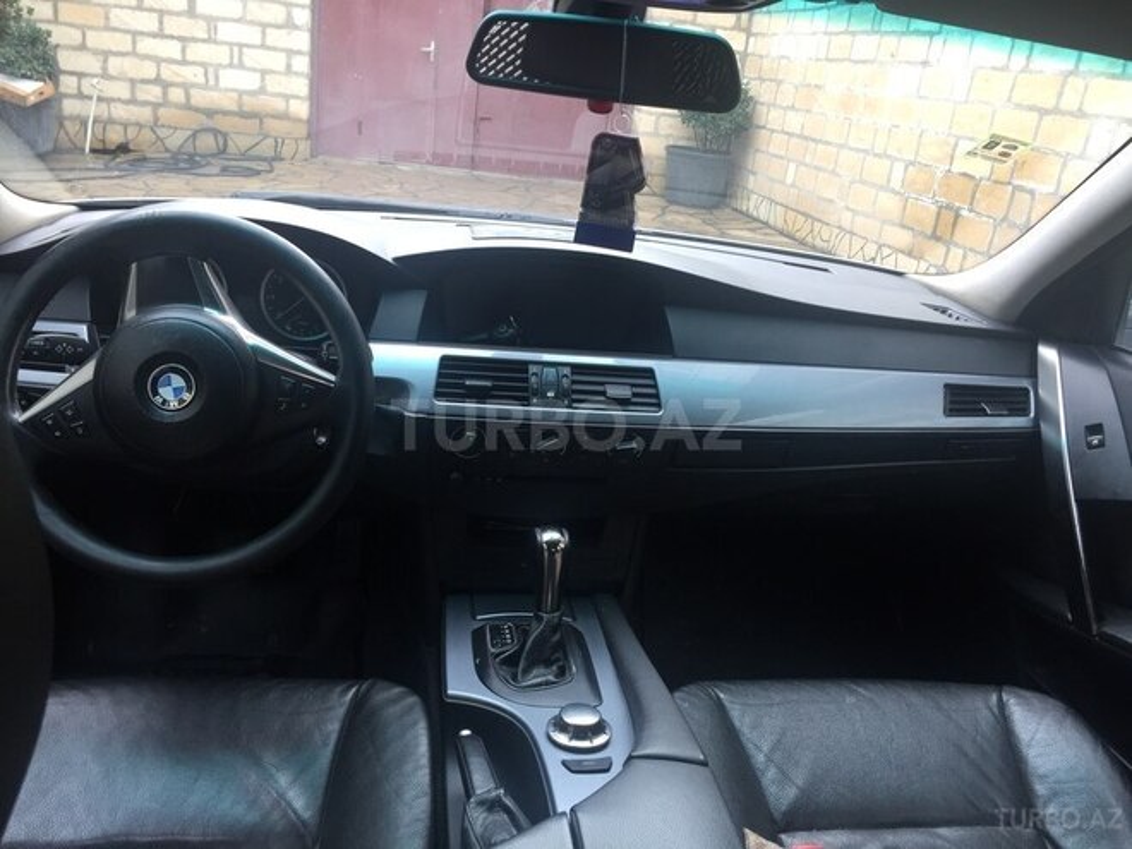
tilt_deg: -20.2
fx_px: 948
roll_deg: -6.6
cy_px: 424
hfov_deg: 61.7
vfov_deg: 48.2
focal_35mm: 29
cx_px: 566
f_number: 2.2
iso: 50
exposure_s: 1/100
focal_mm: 4.15
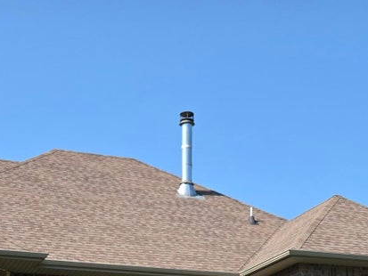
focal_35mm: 76
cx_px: 163
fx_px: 808
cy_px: 454
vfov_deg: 16.9
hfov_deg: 25.6
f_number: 1.8
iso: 64
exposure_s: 1/2921
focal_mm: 5.4
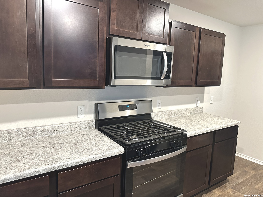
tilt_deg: -6.9
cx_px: 132
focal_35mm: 24
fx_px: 182
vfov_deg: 56.8
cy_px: 98
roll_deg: -2.4
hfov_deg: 71.6
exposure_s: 1/60
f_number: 1.78
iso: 640
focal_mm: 6.86
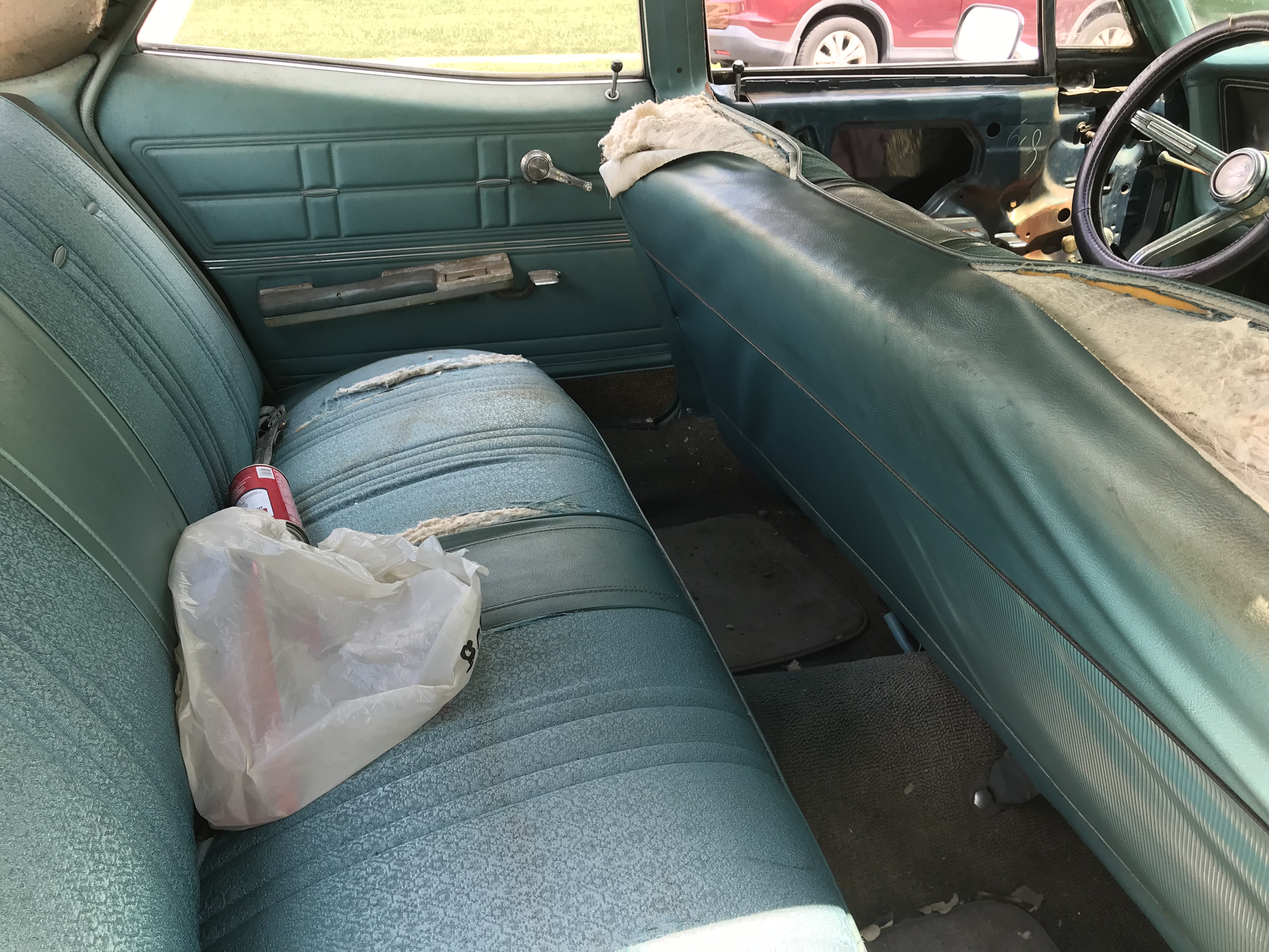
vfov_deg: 49.7
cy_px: 476
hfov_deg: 63.4
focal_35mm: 28
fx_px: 1026
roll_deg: -1.4
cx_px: 634
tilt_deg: -25.9
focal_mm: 3.99
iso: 20
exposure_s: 1/134
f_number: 1.8
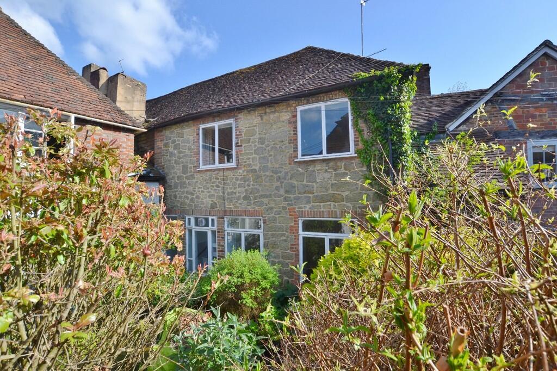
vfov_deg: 72.0
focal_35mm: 16
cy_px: 186
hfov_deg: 95.0
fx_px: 255
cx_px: 278
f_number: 7.1
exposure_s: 1/200
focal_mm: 11
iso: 100
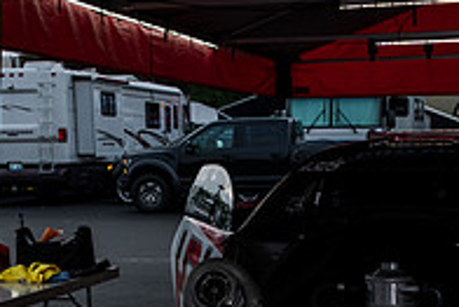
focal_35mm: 80
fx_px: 1021
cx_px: 368
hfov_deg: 24.9
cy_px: 343
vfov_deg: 16.5
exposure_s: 1/200
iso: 400
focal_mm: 18
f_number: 9
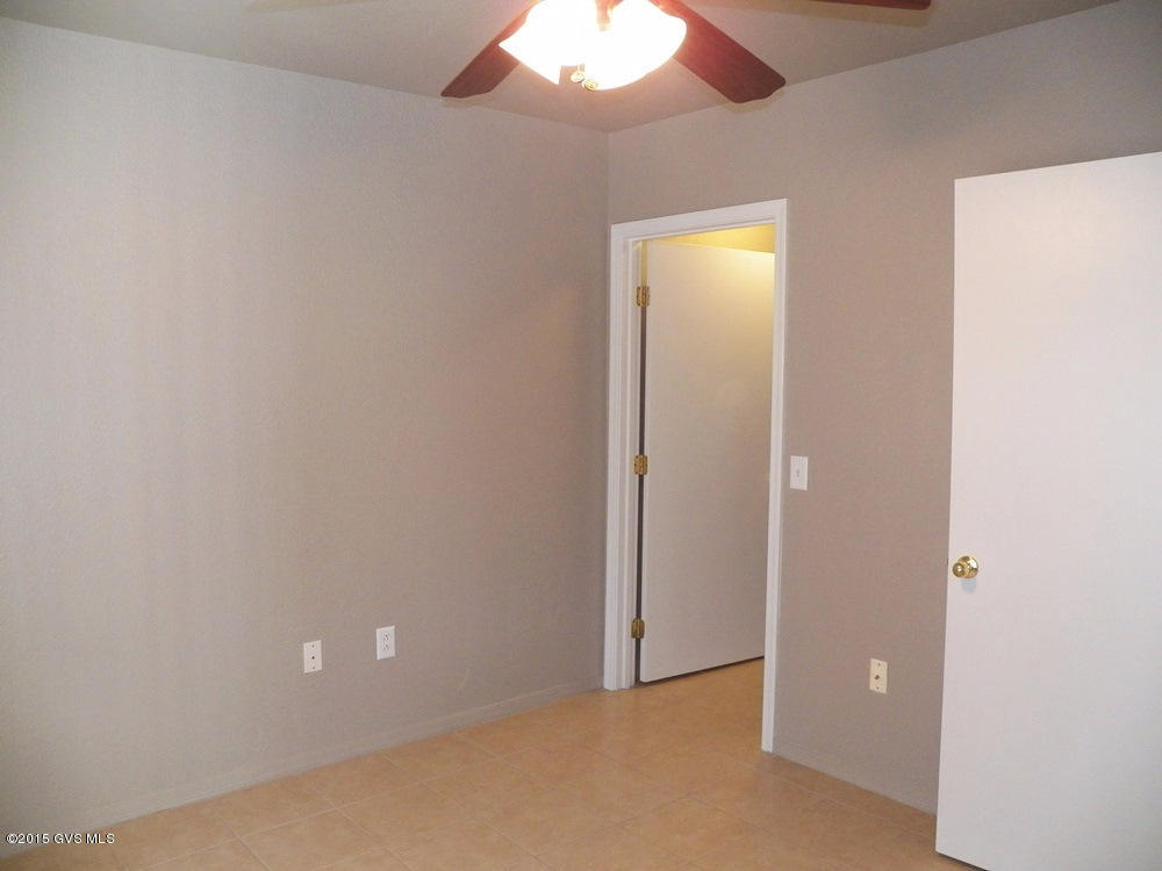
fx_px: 940
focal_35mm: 28
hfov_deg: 63.4
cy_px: 436
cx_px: 581
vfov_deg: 49.7
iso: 400
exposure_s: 1/30
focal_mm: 4.9
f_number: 2.8
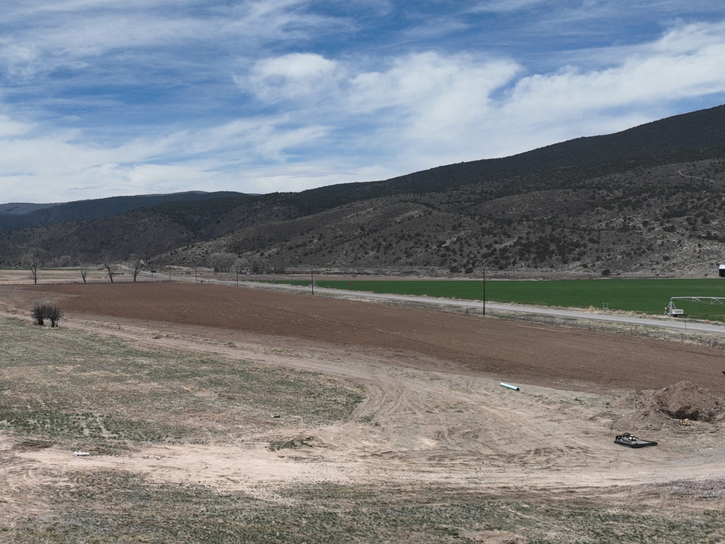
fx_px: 1110
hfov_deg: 33.8
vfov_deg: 27.5
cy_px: 277
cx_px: 41
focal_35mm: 53
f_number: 2.8
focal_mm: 12.29
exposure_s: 1/3200
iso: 110
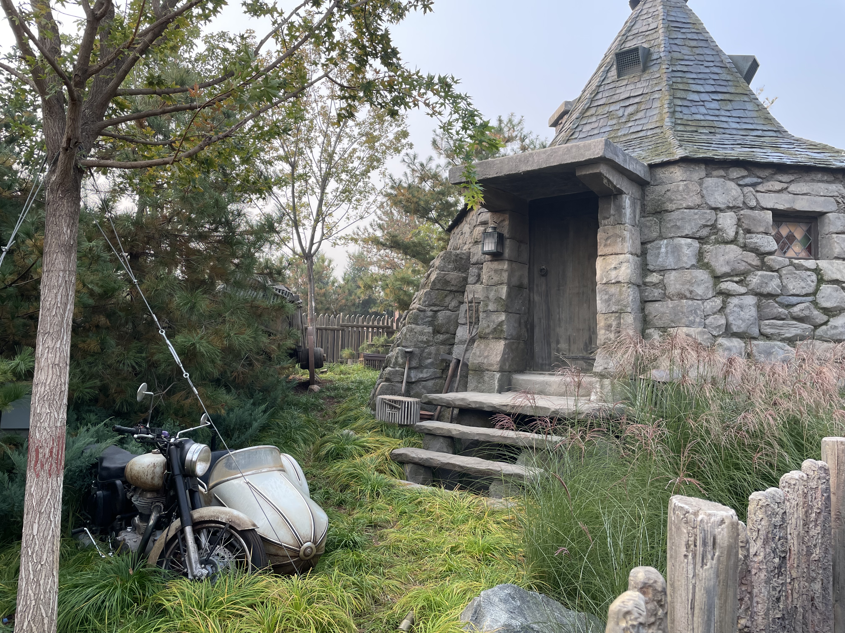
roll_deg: -0.8
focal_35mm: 26
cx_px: 422
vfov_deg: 53.1
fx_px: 635
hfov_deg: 67.3
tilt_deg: +2.9
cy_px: 316
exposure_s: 1/419
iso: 32
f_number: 1.6
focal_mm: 4.2
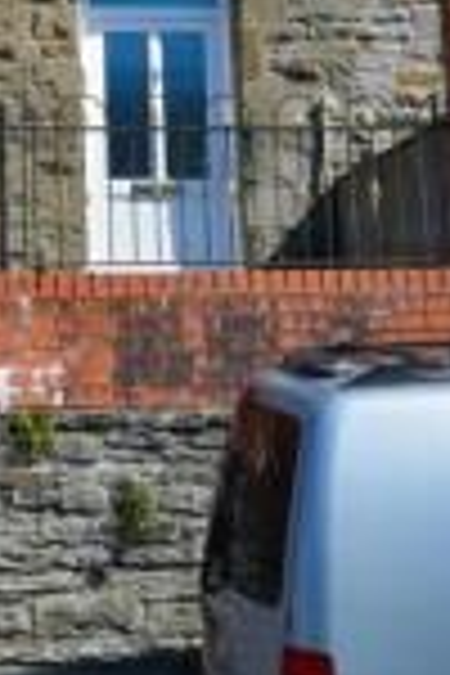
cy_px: -25
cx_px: 22
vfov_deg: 21.6
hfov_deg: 14.9
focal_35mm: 91
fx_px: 1698
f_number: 8
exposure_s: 1/250
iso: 100
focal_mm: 19
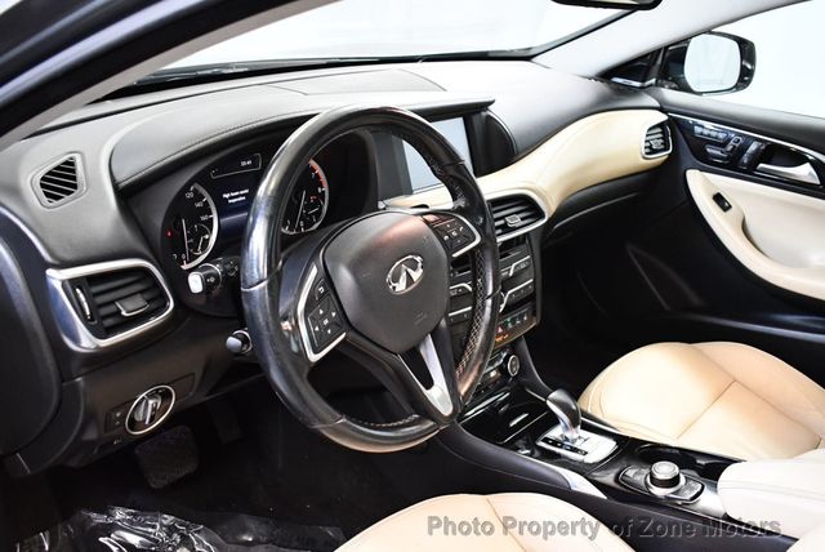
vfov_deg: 36.9
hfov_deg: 53.1
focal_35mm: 36
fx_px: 826
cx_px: 412
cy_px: 276
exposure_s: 1/80
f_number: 3.5
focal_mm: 18
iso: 3200
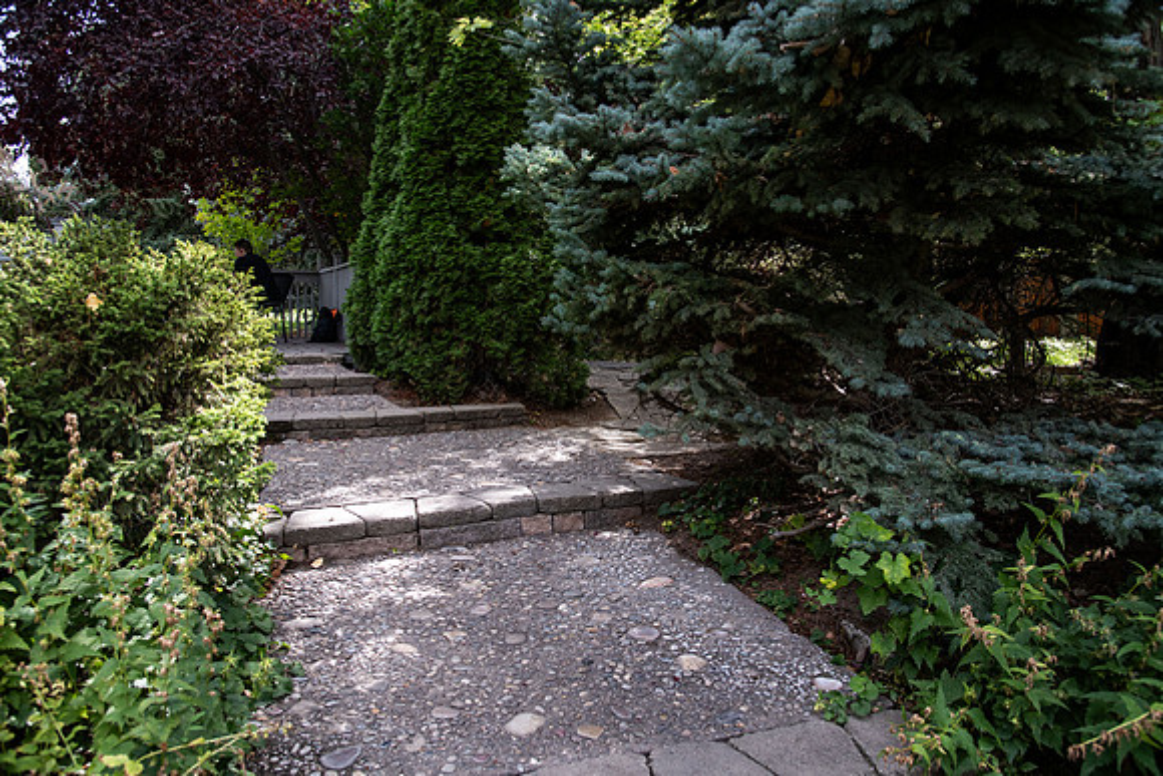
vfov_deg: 48.0
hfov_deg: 67.4
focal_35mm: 27
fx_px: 872
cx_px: 582
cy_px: 388
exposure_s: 1/250
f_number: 4
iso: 320
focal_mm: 27
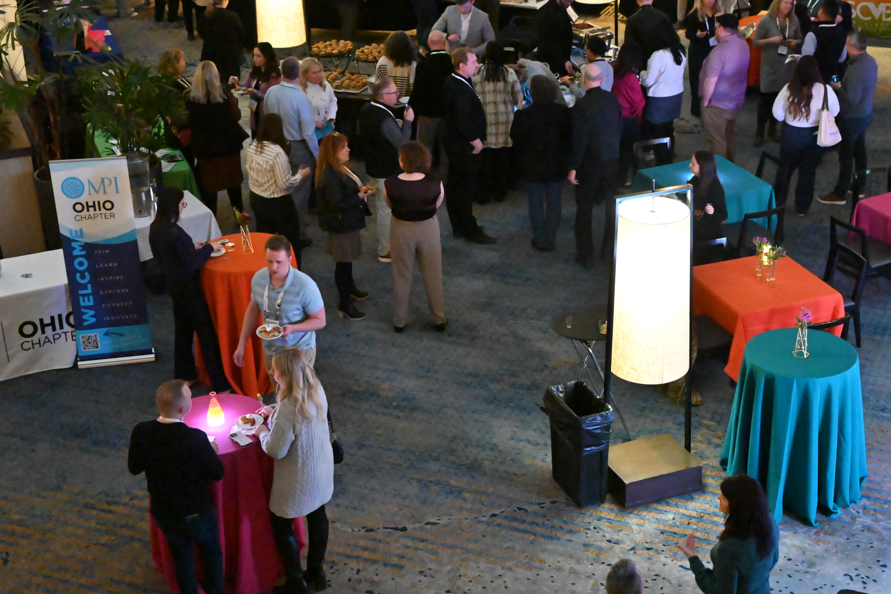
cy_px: 290
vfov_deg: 23.0
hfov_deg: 33.9
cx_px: 507
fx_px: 1460
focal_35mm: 59
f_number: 6.3
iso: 12800
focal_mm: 42
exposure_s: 1/60
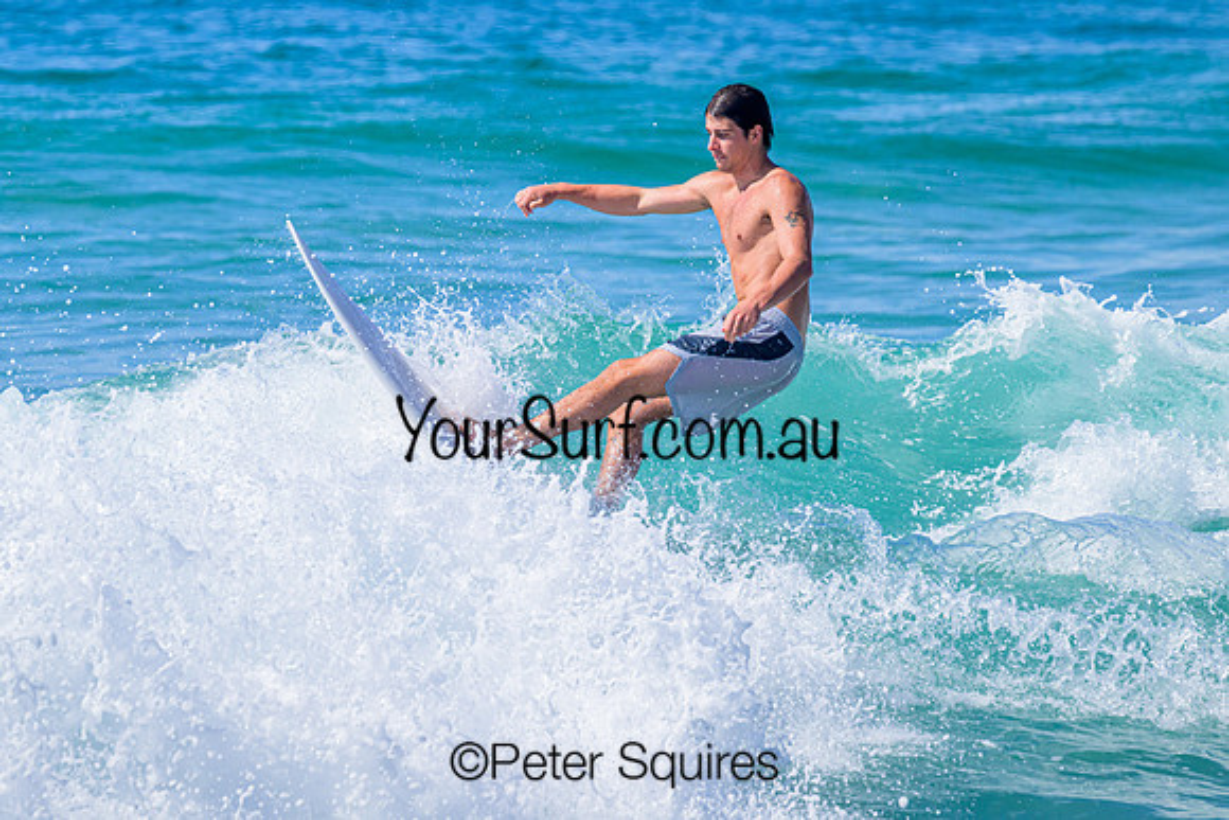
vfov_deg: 2.1
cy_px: 328
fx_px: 22114
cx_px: 492
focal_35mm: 648
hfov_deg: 3.2
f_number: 11
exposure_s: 1/2000
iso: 1250
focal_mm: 540
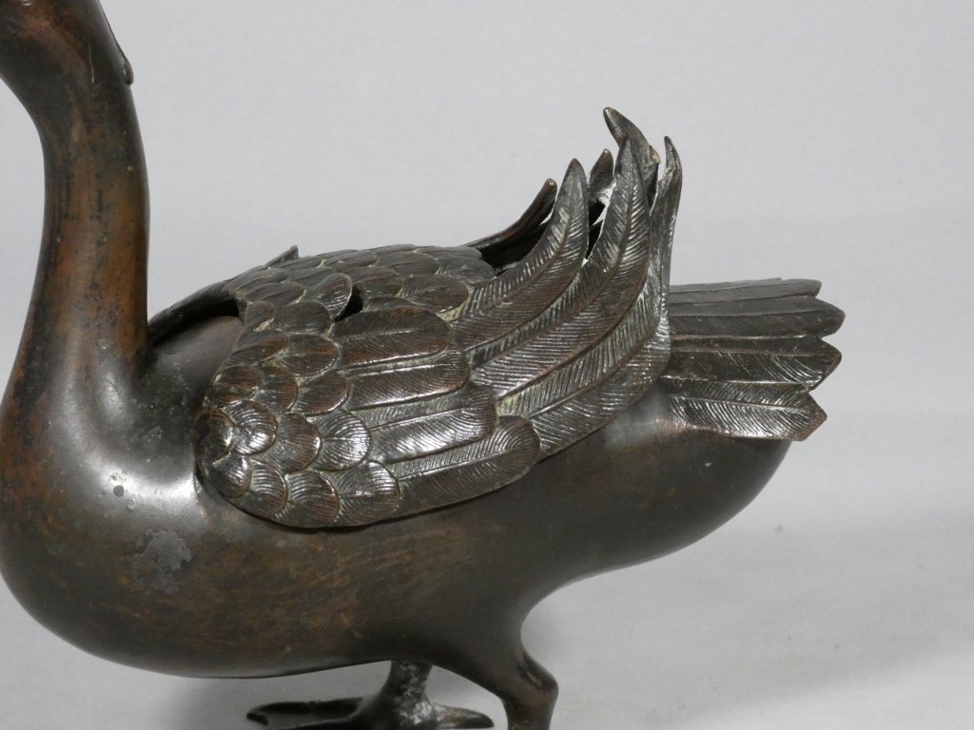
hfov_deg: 19.3
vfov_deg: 14.5
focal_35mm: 102
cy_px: 365
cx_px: 487
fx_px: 2870
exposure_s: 1/125
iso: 1000
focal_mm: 18.3
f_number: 4.9
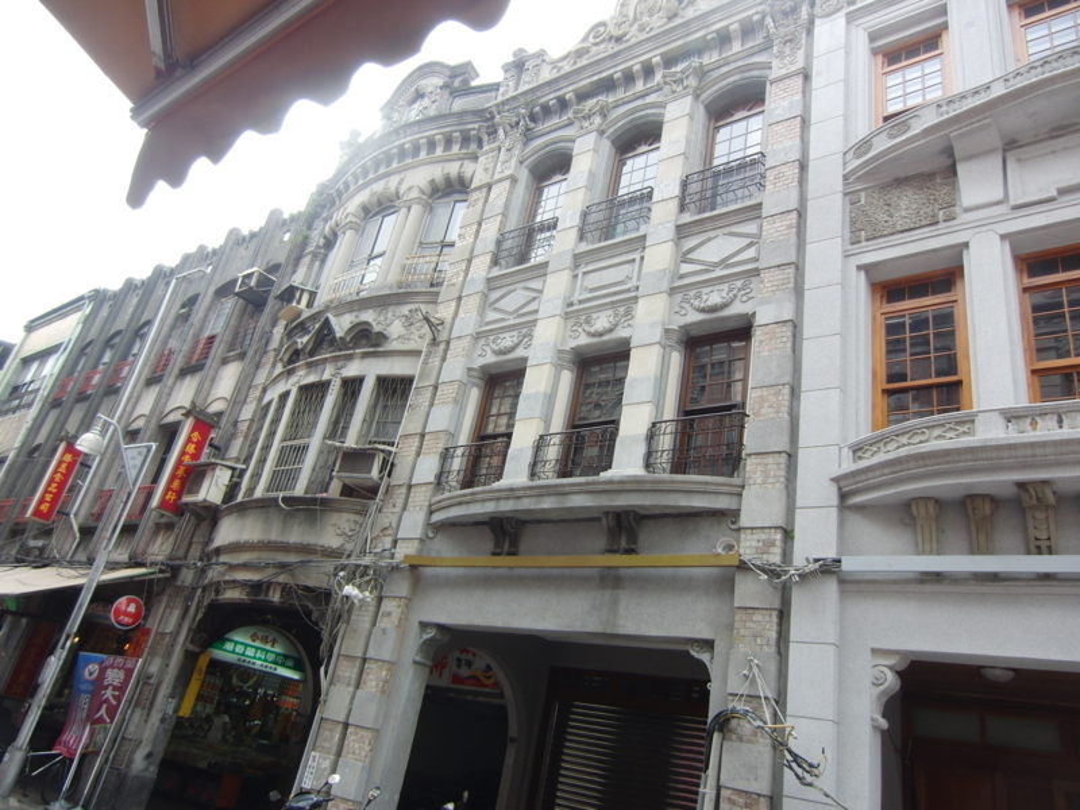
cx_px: 540
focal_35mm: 24
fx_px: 749
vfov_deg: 56.8
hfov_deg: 71.6
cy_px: 405
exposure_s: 1/160
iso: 100
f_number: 3.2
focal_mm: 4.3
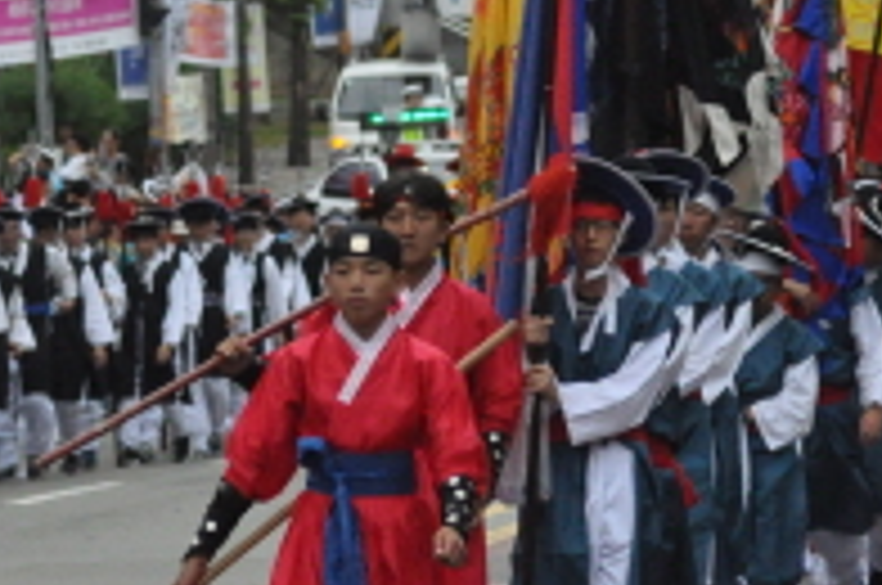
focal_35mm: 978
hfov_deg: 2.1
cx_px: -198
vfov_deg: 1.4
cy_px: 403
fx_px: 23922
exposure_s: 1/2500
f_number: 4.5
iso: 2500
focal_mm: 200
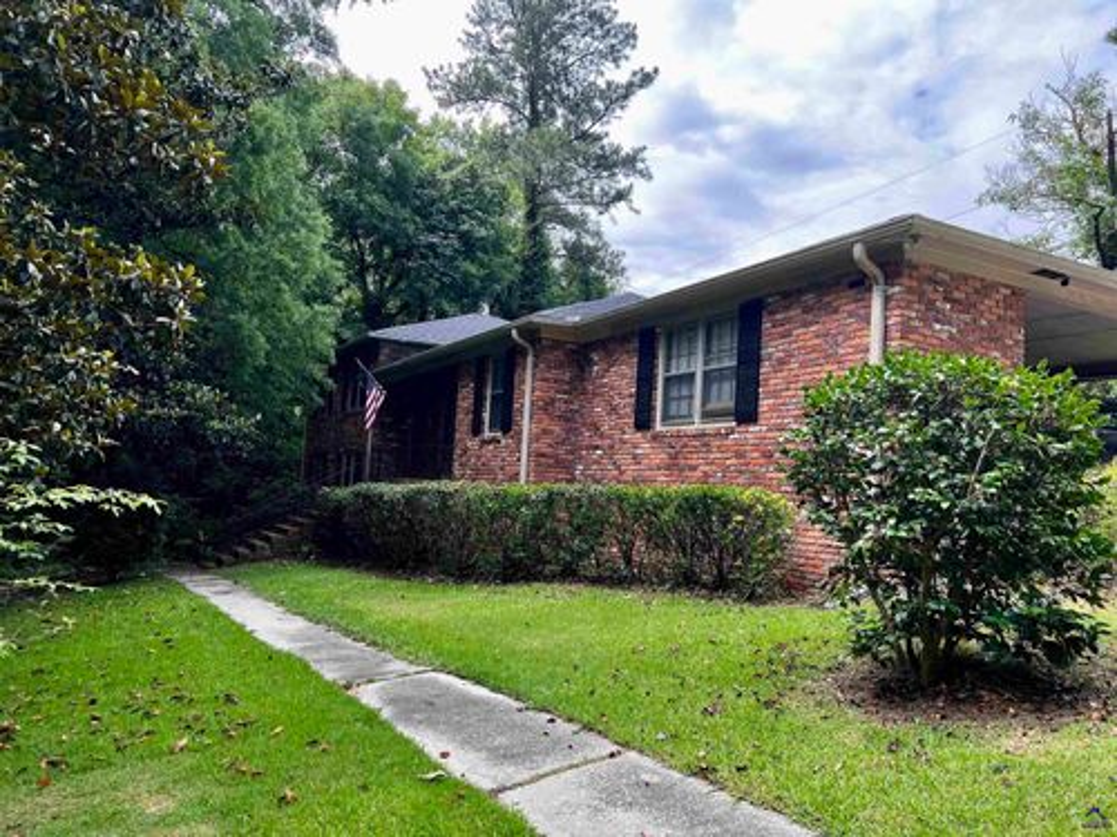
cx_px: 558
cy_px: 418
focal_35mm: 26
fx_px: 839
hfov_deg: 67.3
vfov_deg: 53.1
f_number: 1.5
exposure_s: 1/808
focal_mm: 5.7
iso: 50
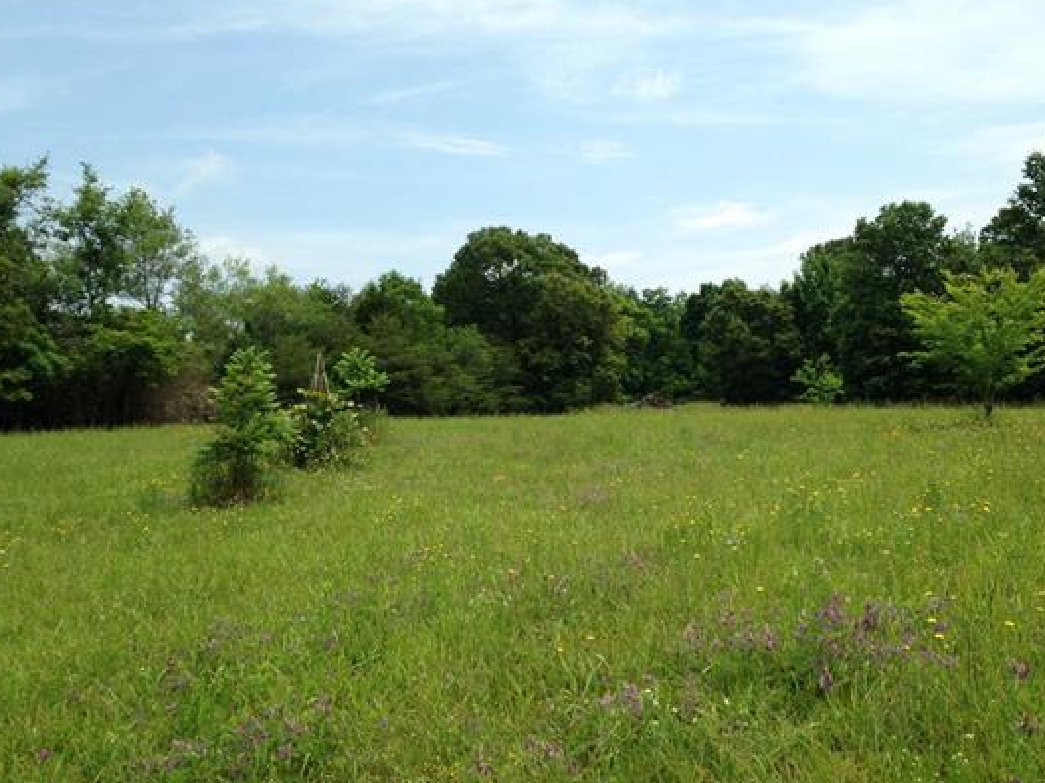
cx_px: 610
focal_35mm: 40
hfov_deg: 46.6
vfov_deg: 35.9
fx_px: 1208
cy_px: 417
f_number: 2.4
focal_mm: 4.12
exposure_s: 1/1466
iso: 50
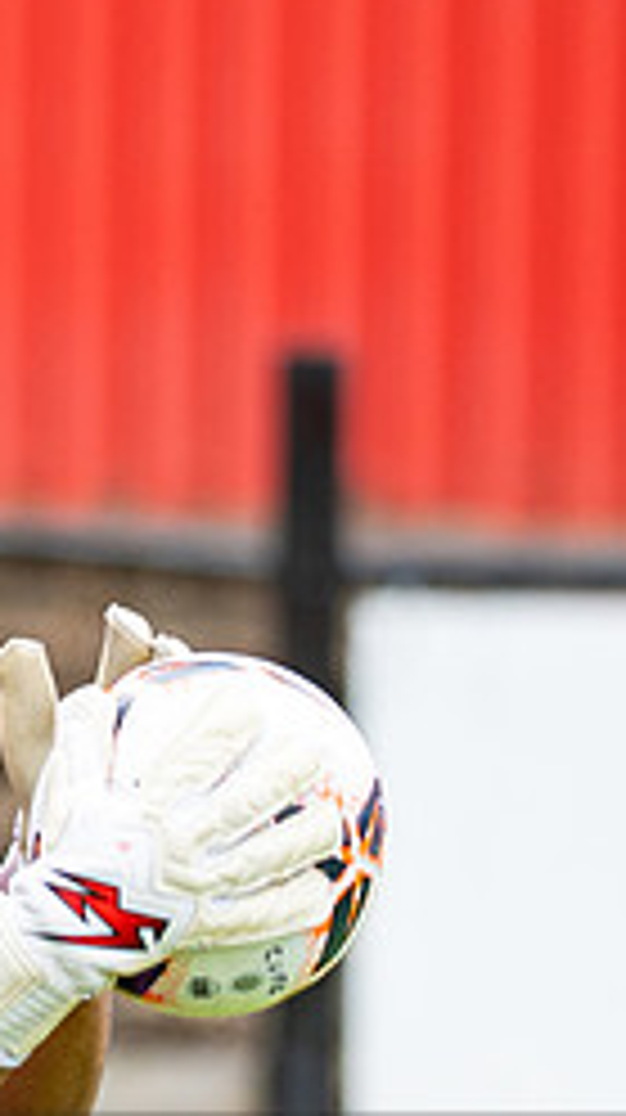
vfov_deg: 3.0
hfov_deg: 1.7
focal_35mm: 716
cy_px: 772
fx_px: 21186
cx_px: -496
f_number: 1.8
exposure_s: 1/1600
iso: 100
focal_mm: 135
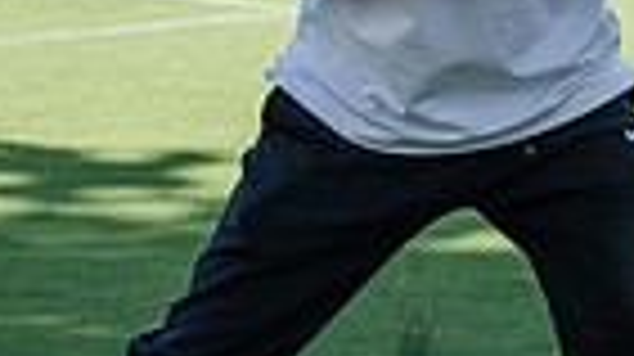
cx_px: 477
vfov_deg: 4.8
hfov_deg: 8.7
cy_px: -122
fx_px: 4182
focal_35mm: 249
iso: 200
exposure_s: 1/500
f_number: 4.5
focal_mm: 55
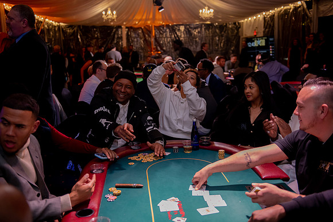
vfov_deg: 35.0
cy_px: 111
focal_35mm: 38
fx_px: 351
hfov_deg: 50.7
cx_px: 166
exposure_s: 1/320
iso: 3200
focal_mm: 38
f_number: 2.8
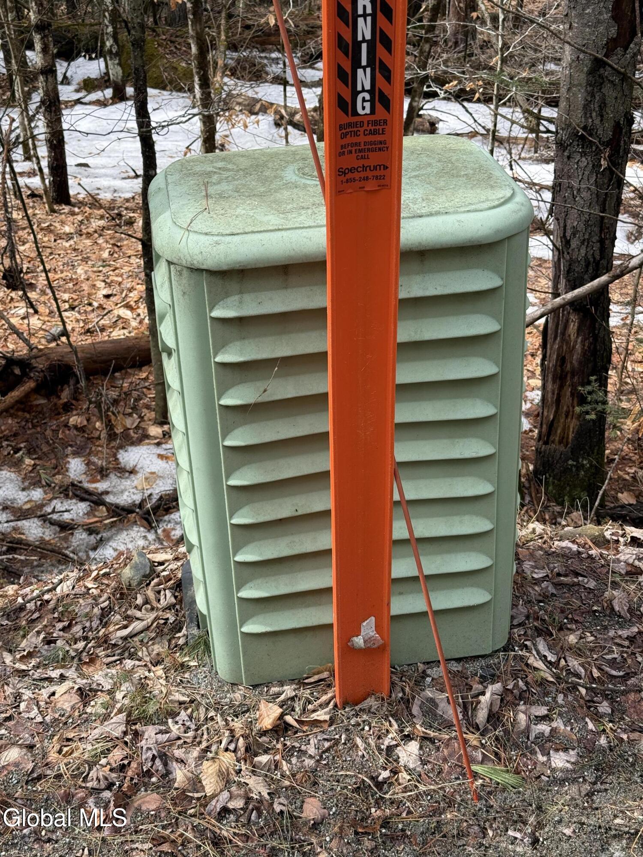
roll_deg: -0.5
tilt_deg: -26.7
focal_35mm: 48
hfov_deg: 30.3
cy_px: 428
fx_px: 1189
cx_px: 322
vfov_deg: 39.7
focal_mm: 6.76
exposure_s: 1/975
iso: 64
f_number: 1.78
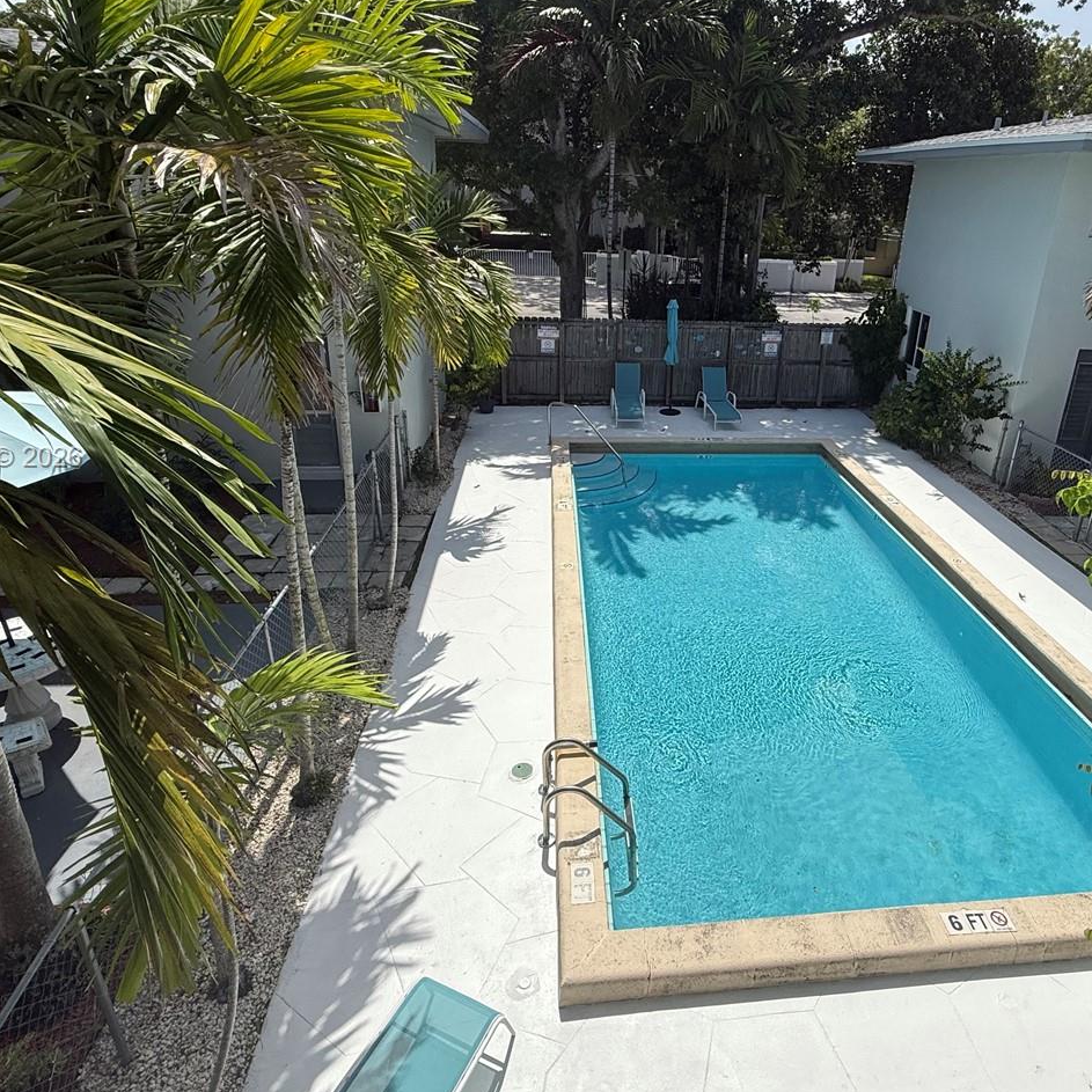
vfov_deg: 71.7
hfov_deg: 71.5
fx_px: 749
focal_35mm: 21
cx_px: 647
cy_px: 459
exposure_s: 1/2976
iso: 50
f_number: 2.2
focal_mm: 2.22
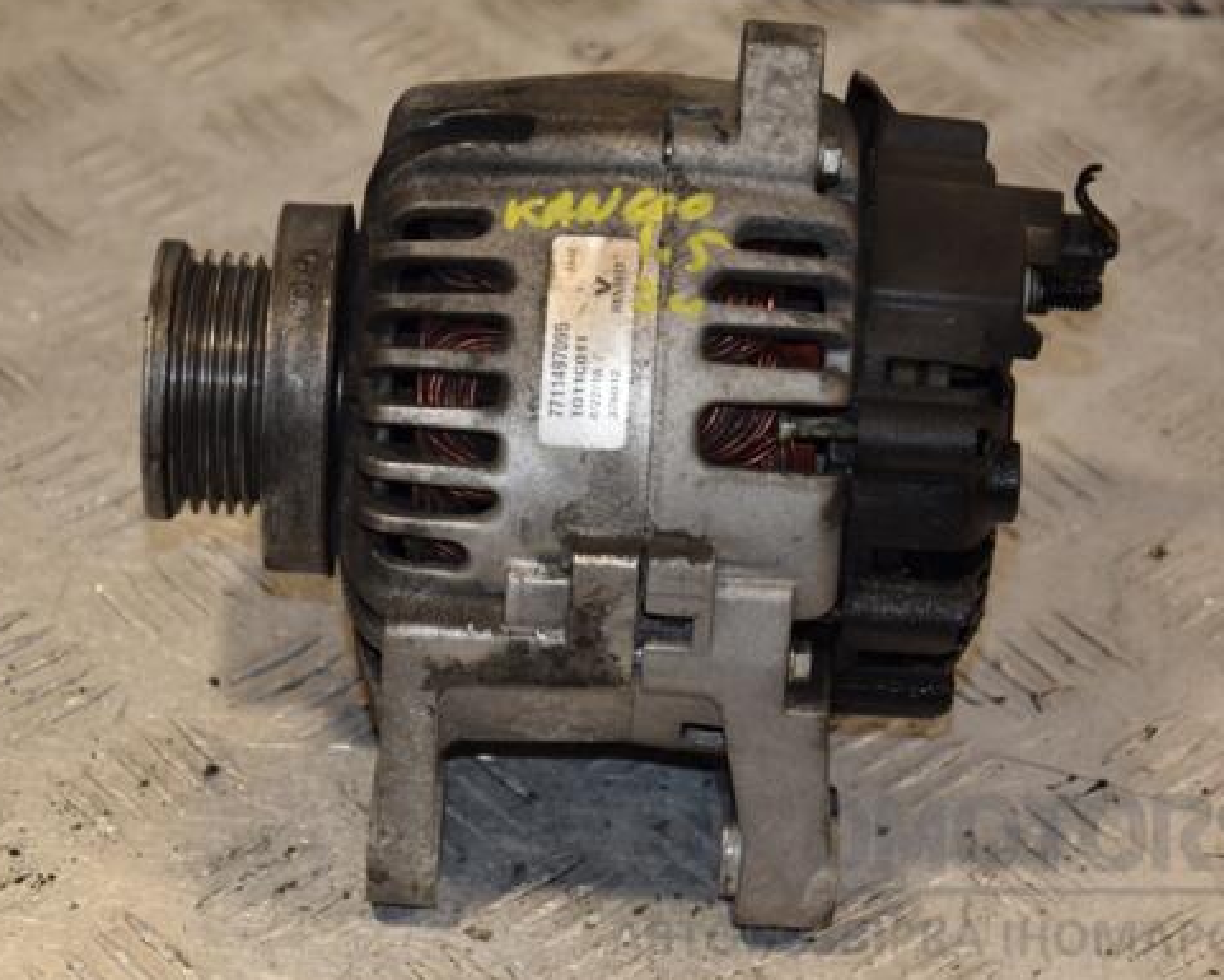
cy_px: 494
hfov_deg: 14.6
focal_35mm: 132
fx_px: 4768
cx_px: 562
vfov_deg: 11.7
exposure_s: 1/200
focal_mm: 75
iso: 800
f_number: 5.3
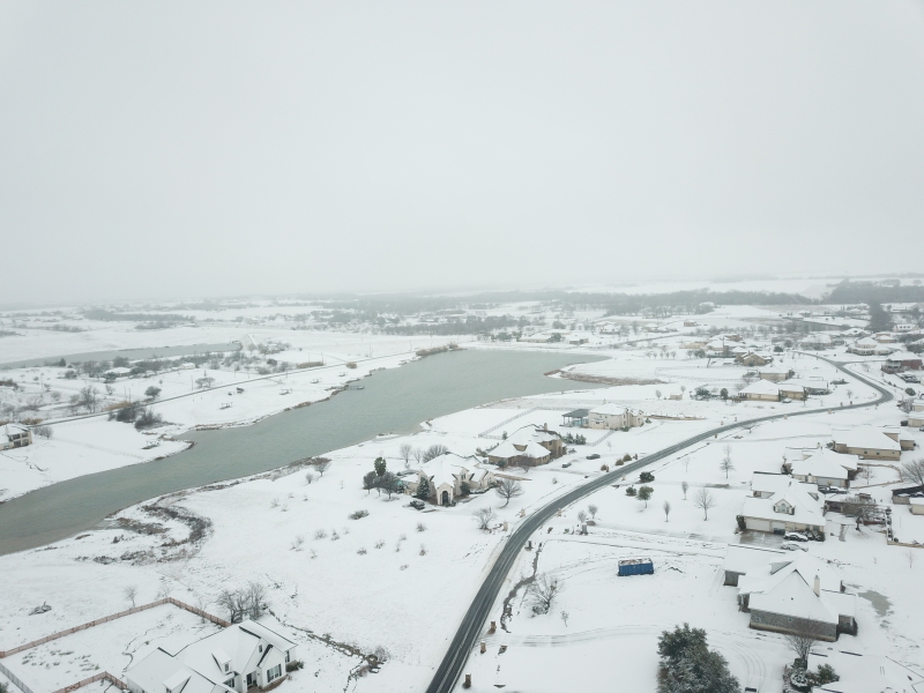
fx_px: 694
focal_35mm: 26
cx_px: 462
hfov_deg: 67.3
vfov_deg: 53.1
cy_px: 346
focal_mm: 4.73
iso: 100
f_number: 2.2
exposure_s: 1/40
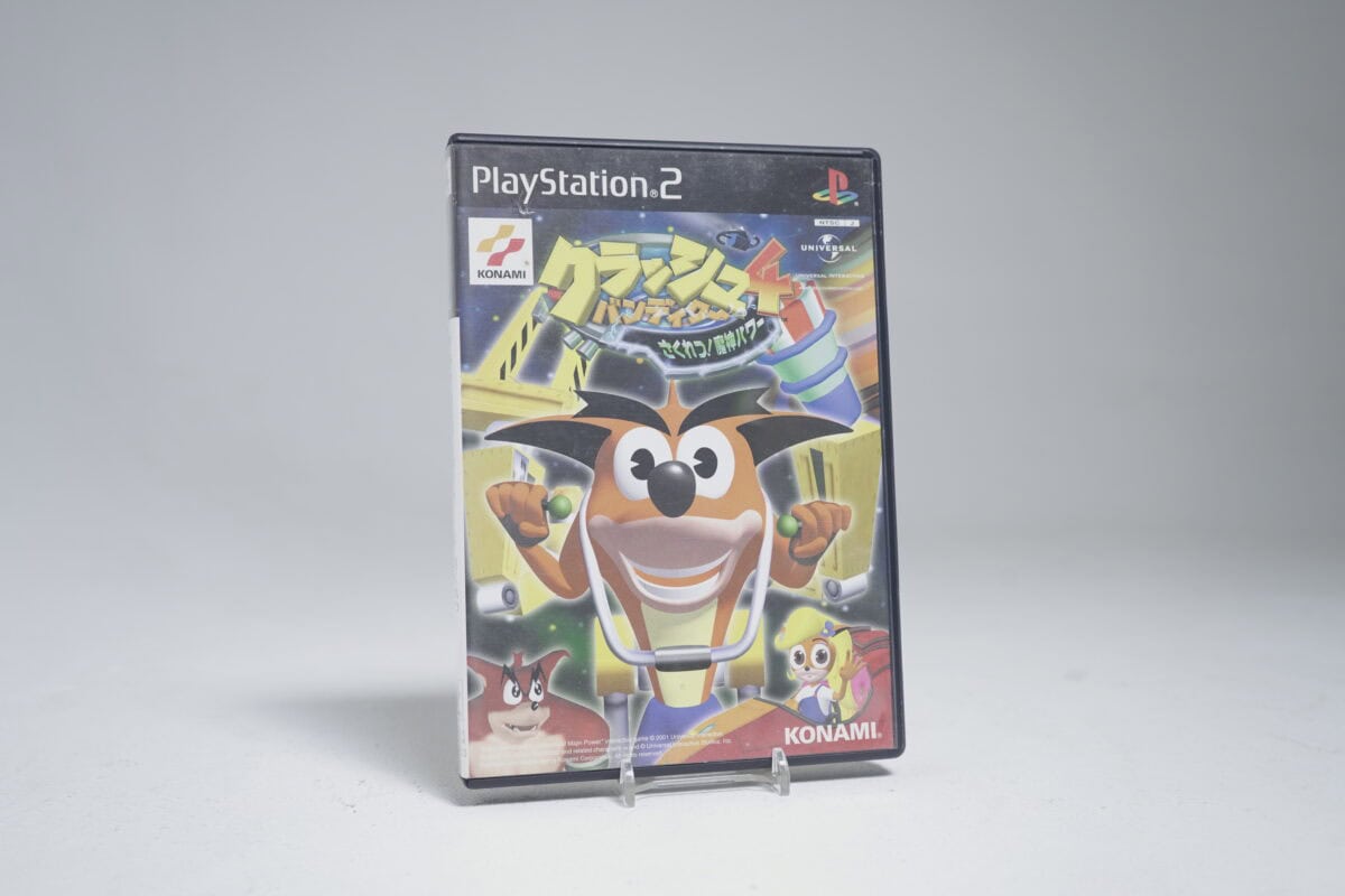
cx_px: 672
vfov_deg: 36.9
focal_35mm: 36
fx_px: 1345
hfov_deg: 53.1
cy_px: 448
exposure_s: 1/25
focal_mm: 36
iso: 640
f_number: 5.6
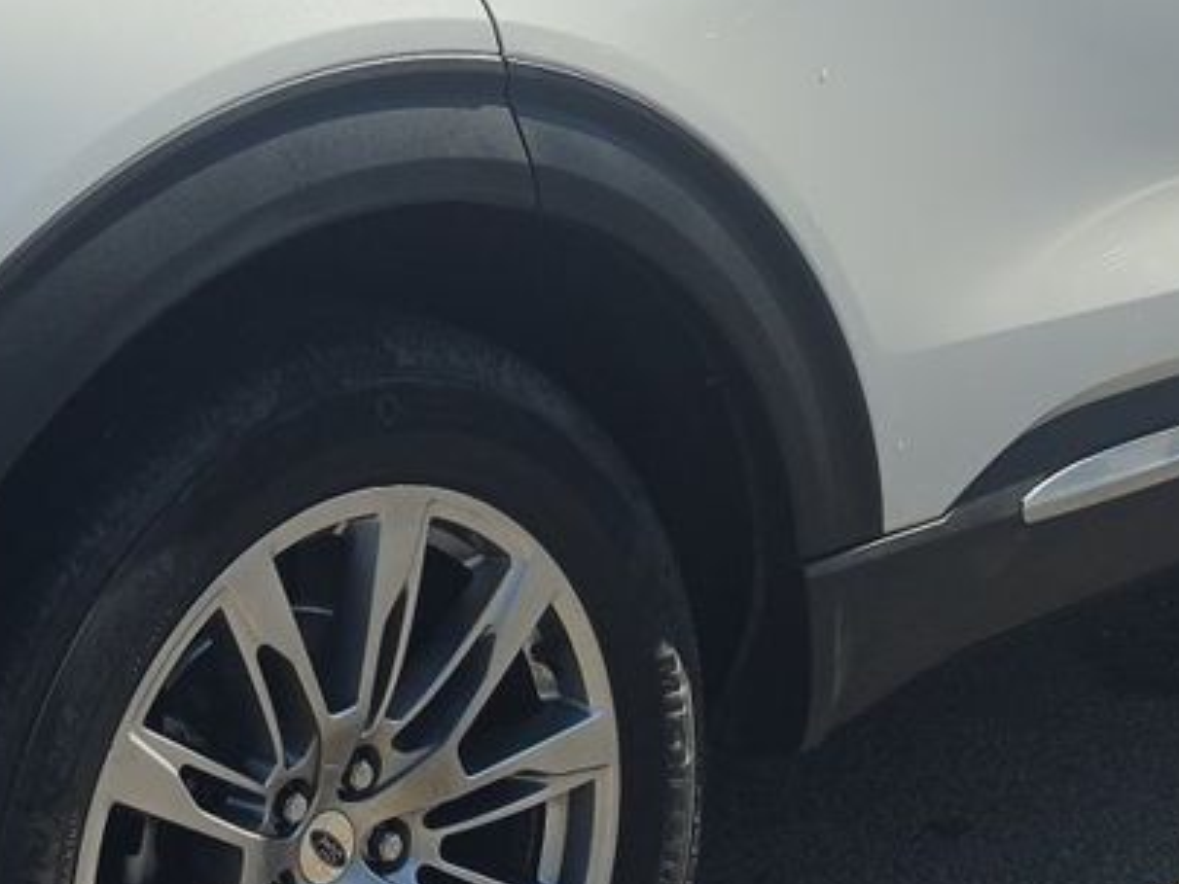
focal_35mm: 91
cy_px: -99
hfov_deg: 21.2
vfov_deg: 15.8
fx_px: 3099
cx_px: 193
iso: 64
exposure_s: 1/7330
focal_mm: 6.5
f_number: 1.4
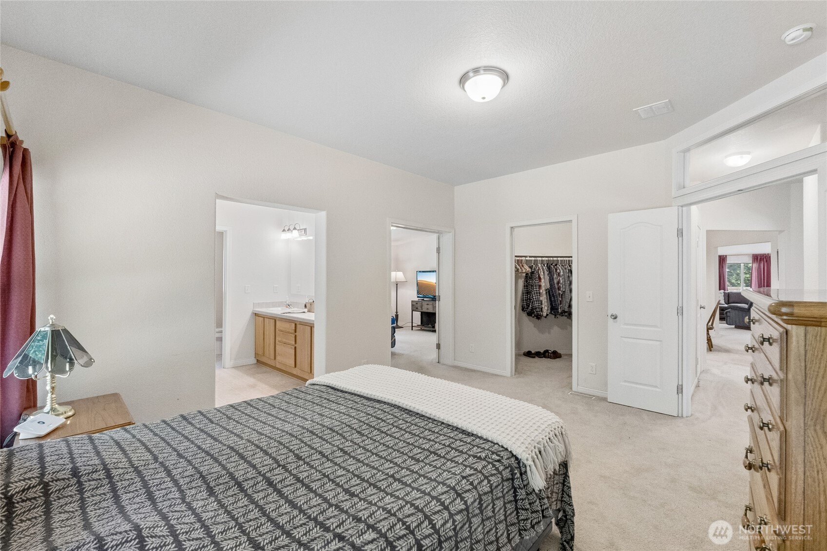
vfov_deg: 77.3
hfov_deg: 100.4
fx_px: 345
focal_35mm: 15
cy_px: 276
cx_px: 414
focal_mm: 10
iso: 2500
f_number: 9
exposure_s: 1/30
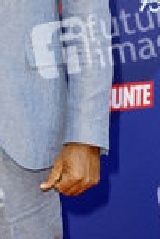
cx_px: -32
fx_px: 1091
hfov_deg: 8.3
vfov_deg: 12.3
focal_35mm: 164
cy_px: -38
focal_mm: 62
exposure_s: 1/200
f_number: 6.3
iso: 640
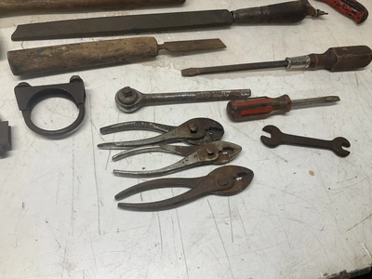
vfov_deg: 48.2
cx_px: 186
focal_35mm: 29
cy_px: 140
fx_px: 312
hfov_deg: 61.7
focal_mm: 3
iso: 32
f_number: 1.8
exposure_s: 1/120
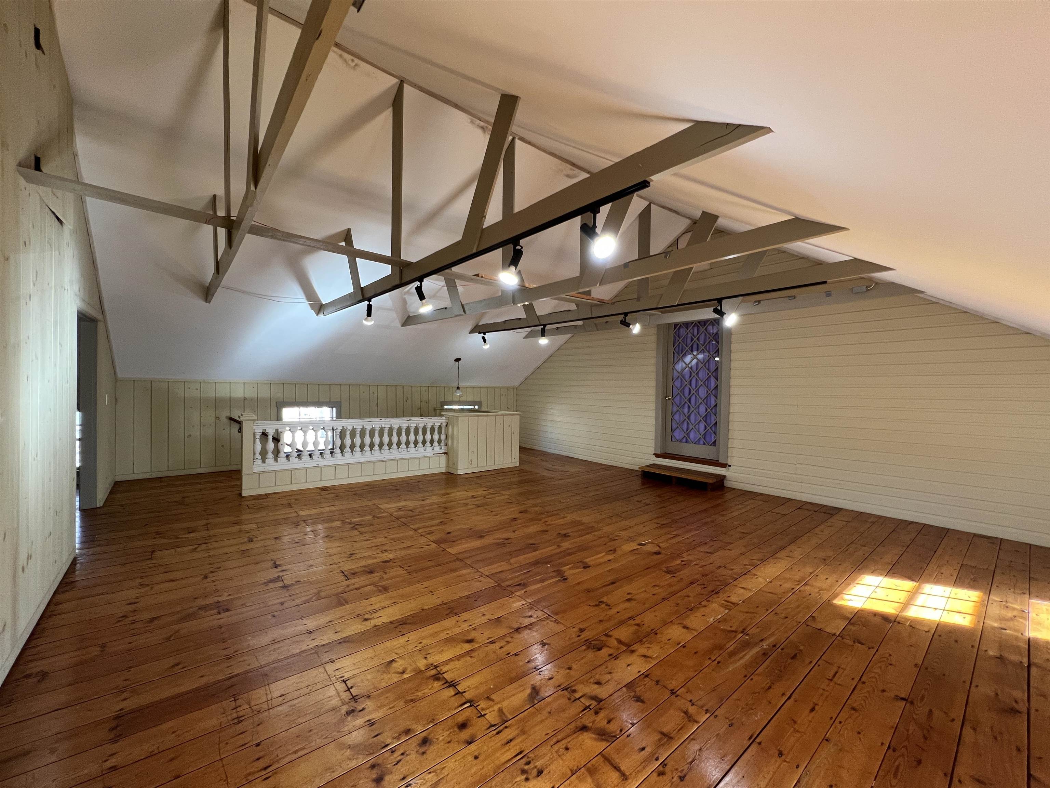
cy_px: 394
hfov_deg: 106.2
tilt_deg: -0.7
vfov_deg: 89.9
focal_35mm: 13
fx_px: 394
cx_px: 525
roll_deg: -0.8
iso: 200
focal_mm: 1.57
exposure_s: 1/120
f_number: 1.8
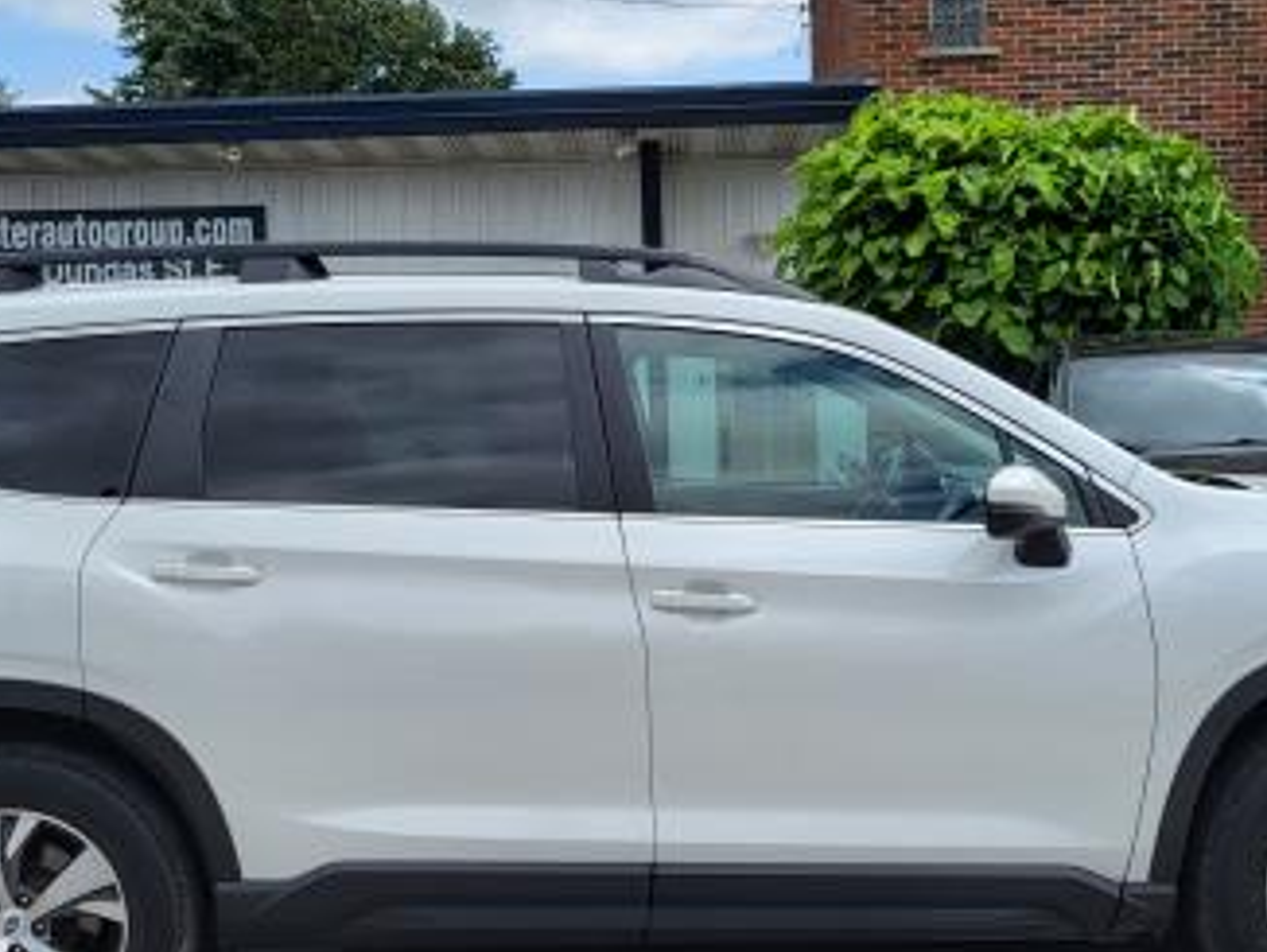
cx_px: 653
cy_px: 462
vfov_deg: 28.6
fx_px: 1868
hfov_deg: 37.5
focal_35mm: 51
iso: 40
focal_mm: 5.4
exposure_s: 1/2333
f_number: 1.8
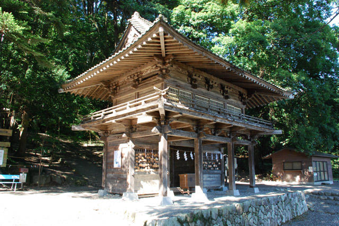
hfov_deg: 67.3
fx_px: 254
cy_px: 113
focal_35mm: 27
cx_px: 170
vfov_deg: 48.0
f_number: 8
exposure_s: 1/80
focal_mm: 18
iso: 800
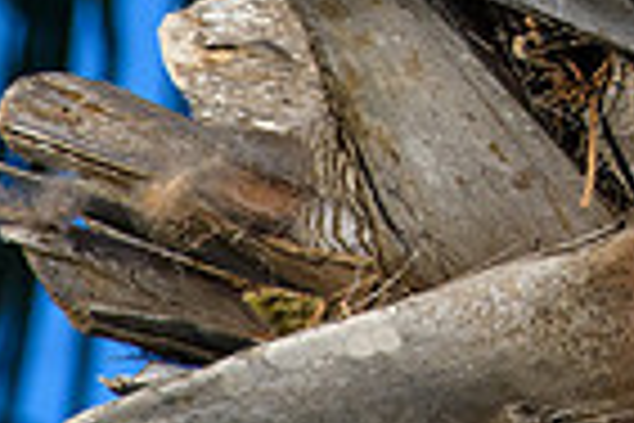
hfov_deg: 0.6
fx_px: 65913
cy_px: -412
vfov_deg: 0.4
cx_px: 838
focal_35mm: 3743
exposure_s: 1/1250
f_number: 11
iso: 900
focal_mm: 500
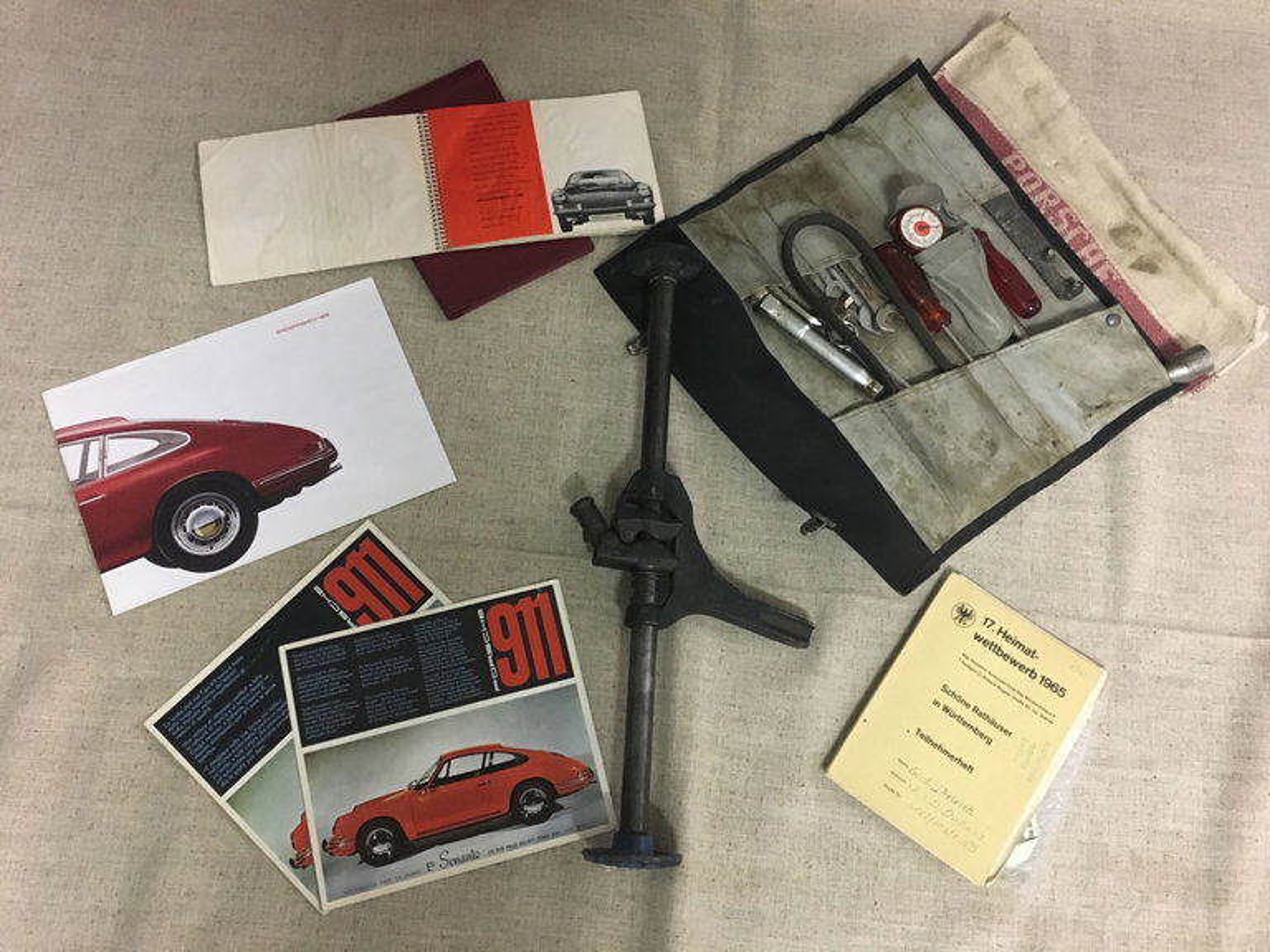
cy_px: 476
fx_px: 1064
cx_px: 635
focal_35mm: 29
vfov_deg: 48.2
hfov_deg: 61.7
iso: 250
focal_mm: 4.15
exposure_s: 1/17
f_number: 2.2
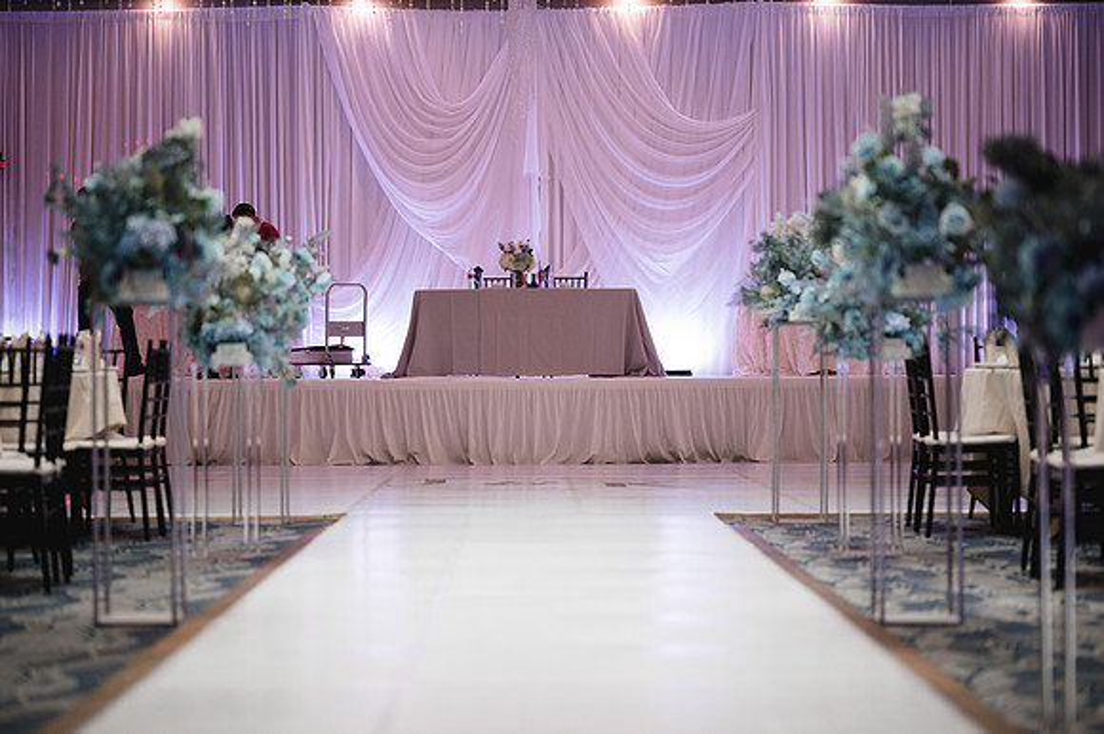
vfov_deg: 15.5
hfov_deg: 23.0
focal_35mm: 88
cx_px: 552
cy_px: 367
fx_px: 2708
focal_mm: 85
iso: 1000
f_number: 1.8
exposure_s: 1/1000
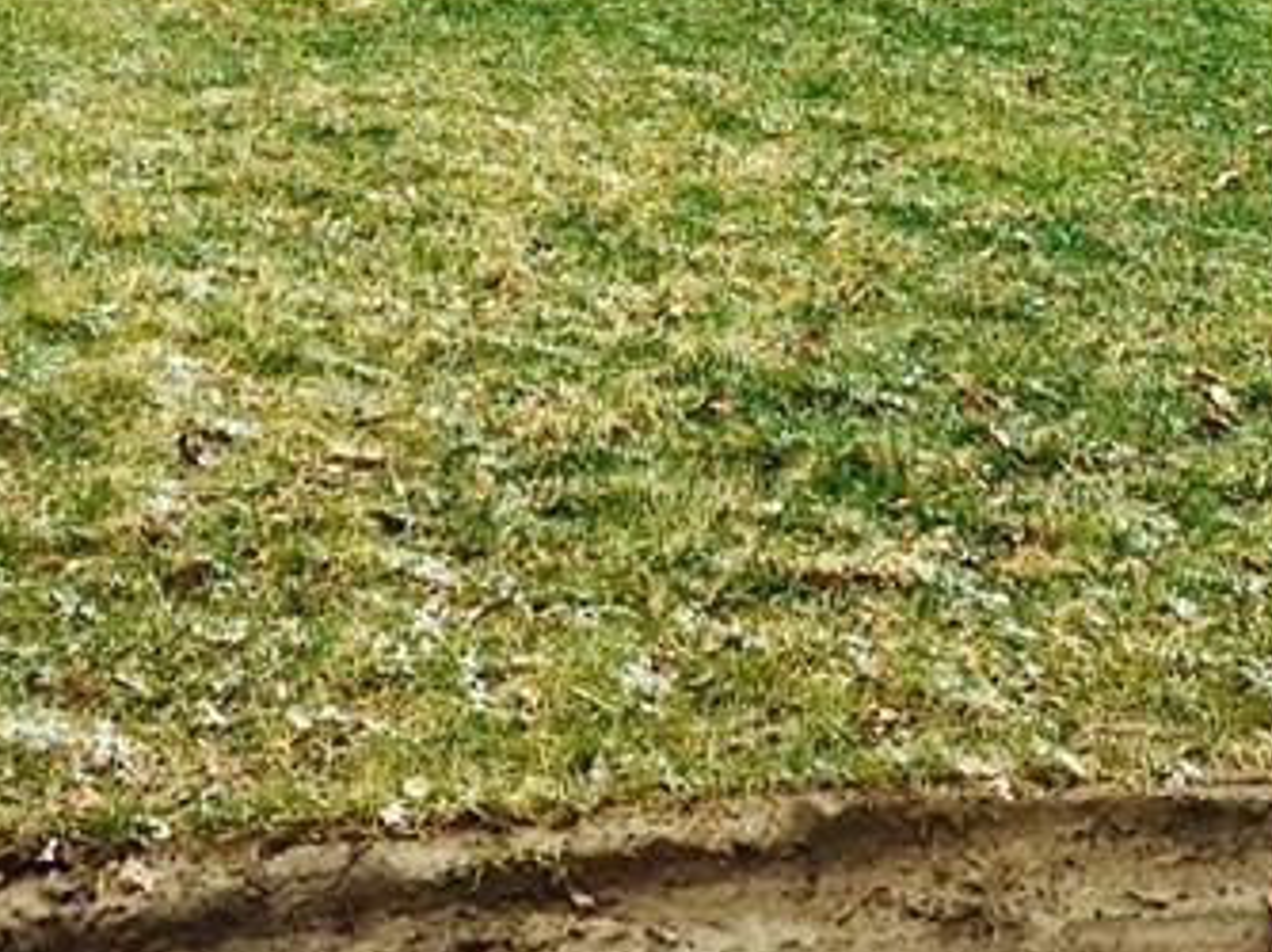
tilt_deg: -6.6
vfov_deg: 16.0
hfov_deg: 22.0
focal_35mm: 89
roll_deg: -2.8
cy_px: -175
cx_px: 781
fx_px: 3268
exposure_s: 1/836
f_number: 2.2
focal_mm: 4.15
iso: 25
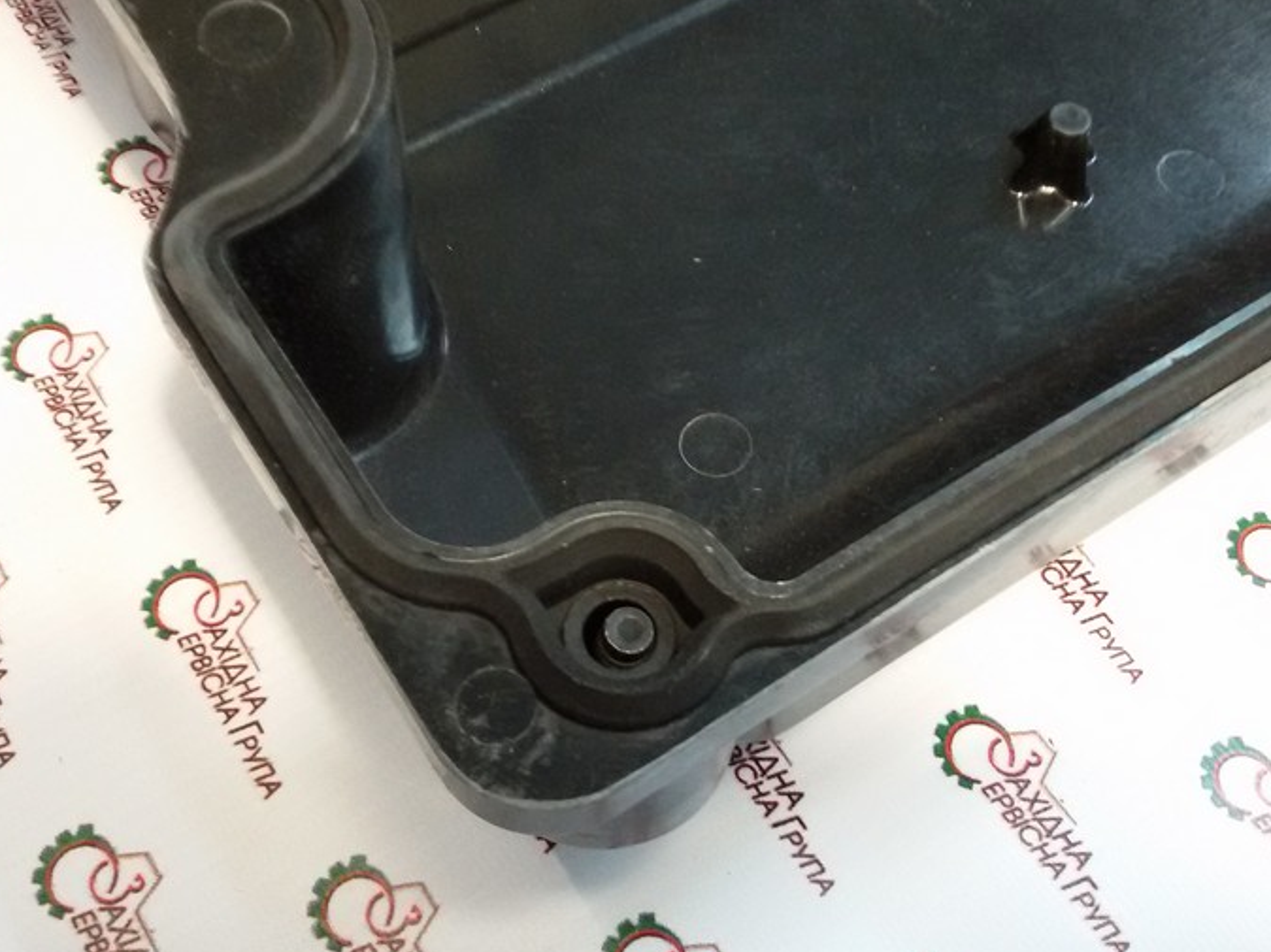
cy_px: 330
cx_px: 619
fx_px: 1688
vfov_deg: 31.3
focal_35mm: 46
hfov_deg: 41.2
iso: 200
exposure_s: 1/17
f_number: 2.4
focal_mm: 2.93
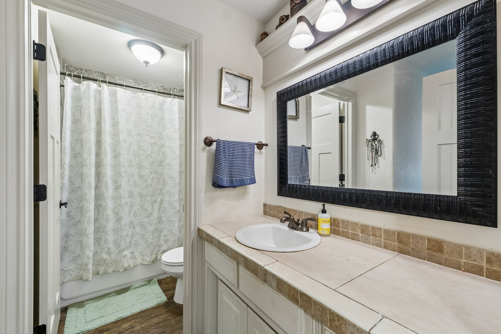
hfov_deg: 100.4
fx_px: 209
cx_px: 250
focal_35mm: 15
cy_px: 167
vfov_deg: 77.3
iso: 200
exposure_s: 1/5
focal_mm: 10
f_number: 8
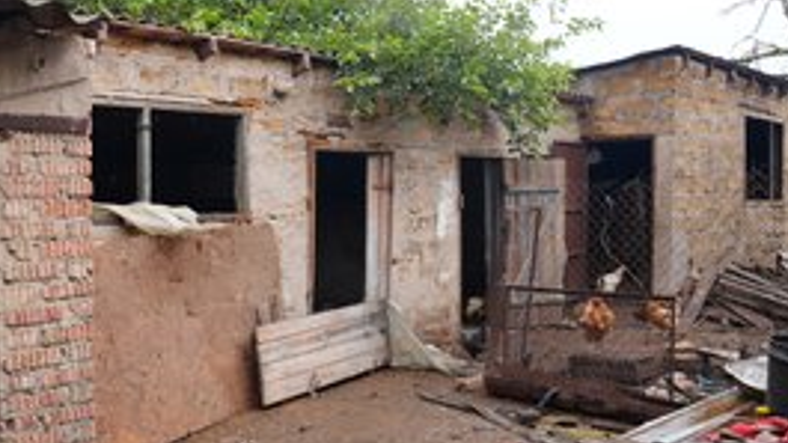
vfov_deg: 31.2
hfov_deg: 51.7
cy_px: 204
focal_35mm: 38
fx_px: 794
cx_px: 259
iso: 80
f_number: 5.6
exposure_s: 1/80
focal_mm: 24
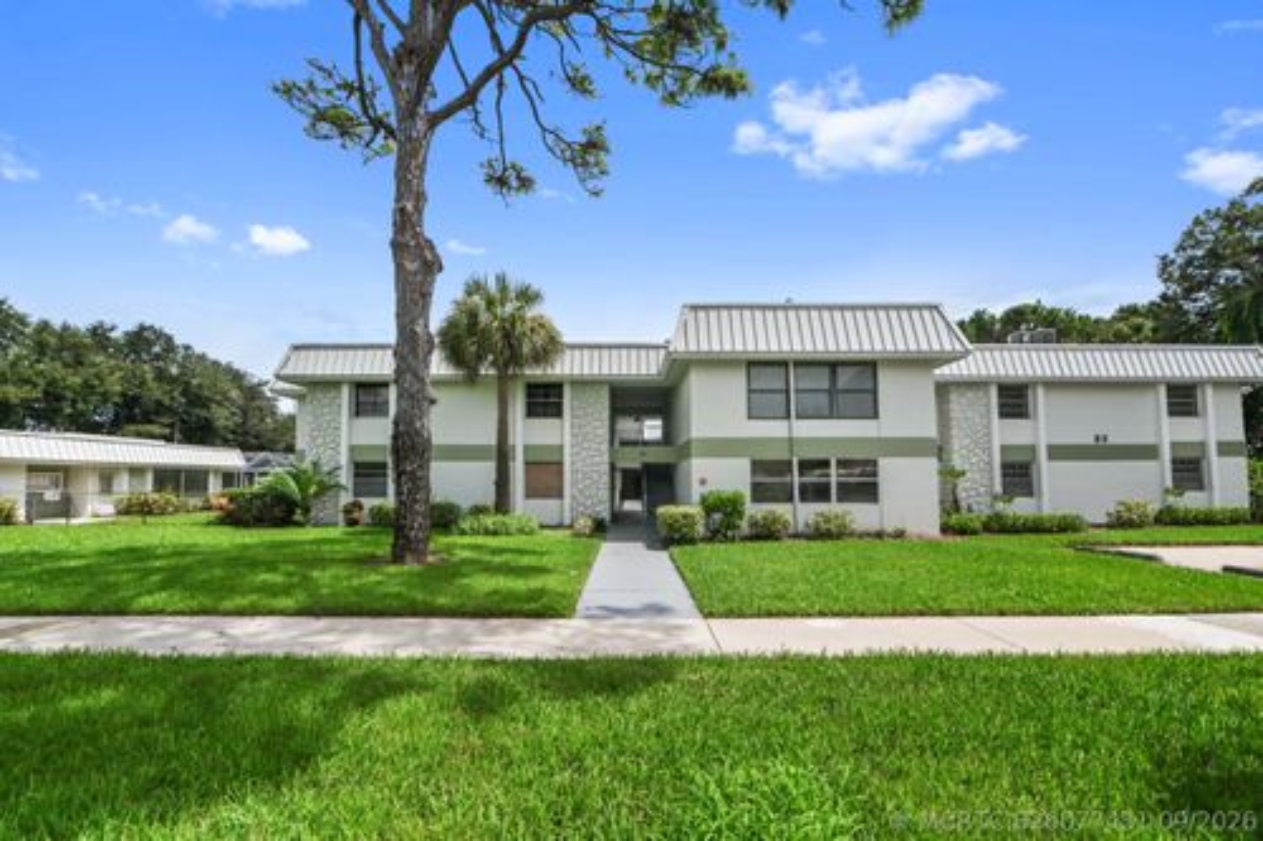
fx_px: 491
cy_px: 420
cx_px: 632
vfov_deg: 81.2
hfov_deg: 104.3
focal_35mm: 14
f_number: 9
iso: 400
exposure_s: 1/4000
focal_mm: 14
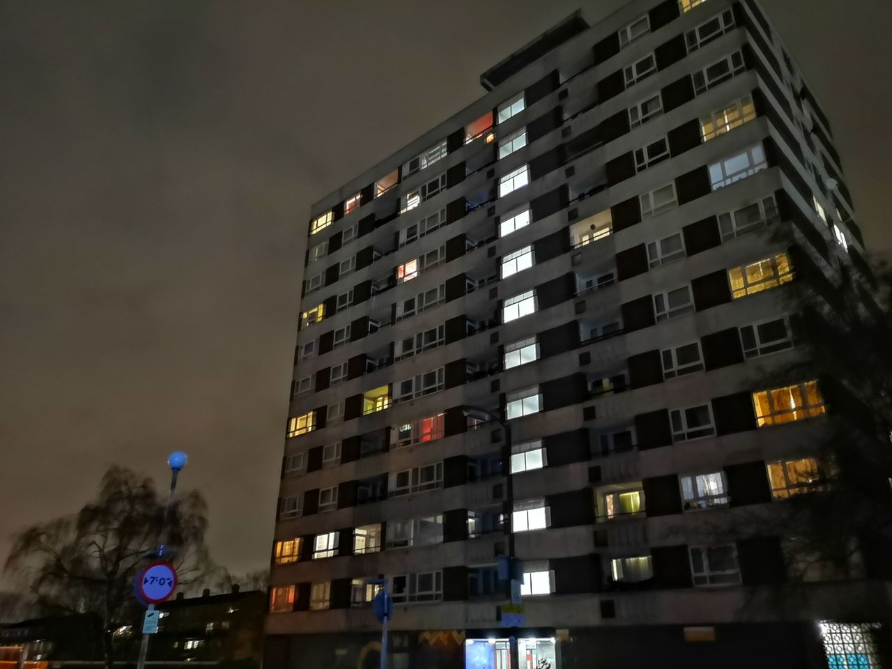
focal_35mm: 27
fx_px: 696
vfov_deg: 51.4
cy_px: 334
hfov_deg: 65.3
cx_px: 446
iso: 1600
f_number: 1.8
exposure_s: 5
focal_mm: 3.95
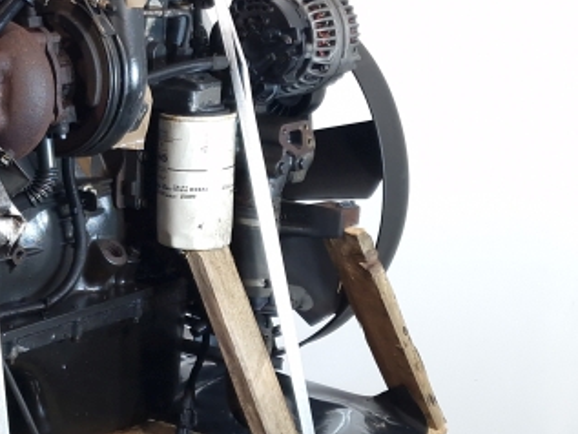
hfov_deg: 29.5
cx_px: -78
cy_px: 202
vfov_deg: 25.2
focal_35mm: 58
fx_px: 969
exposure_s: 1/50
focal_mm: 6.4
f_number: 1.8
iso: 100
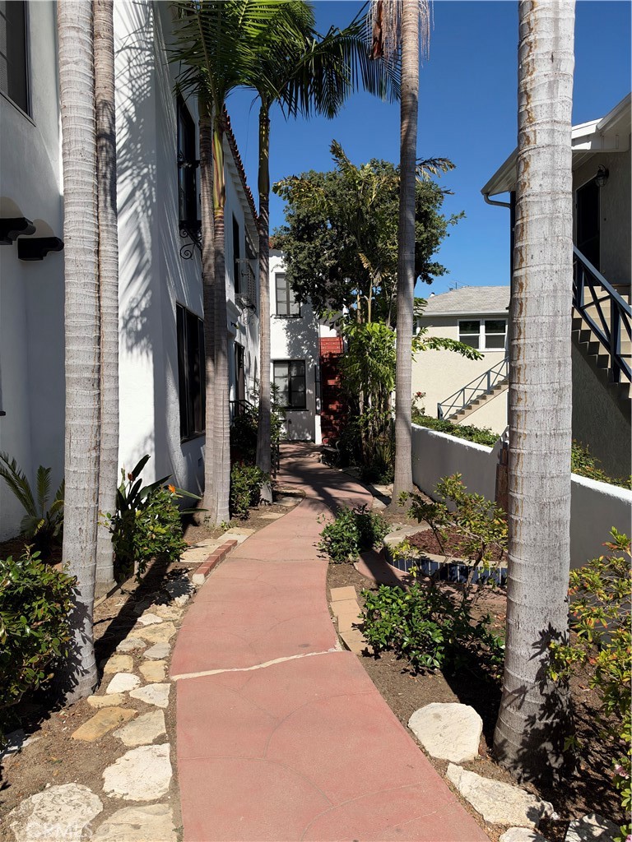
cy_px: 421
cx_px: 316
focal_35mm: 24
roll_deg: +0.8
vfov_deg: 71.6
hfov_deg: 56.8
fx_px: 584
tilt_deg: -3.0
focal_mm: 6.93
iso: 64
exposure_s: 1/4587
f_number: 1.8
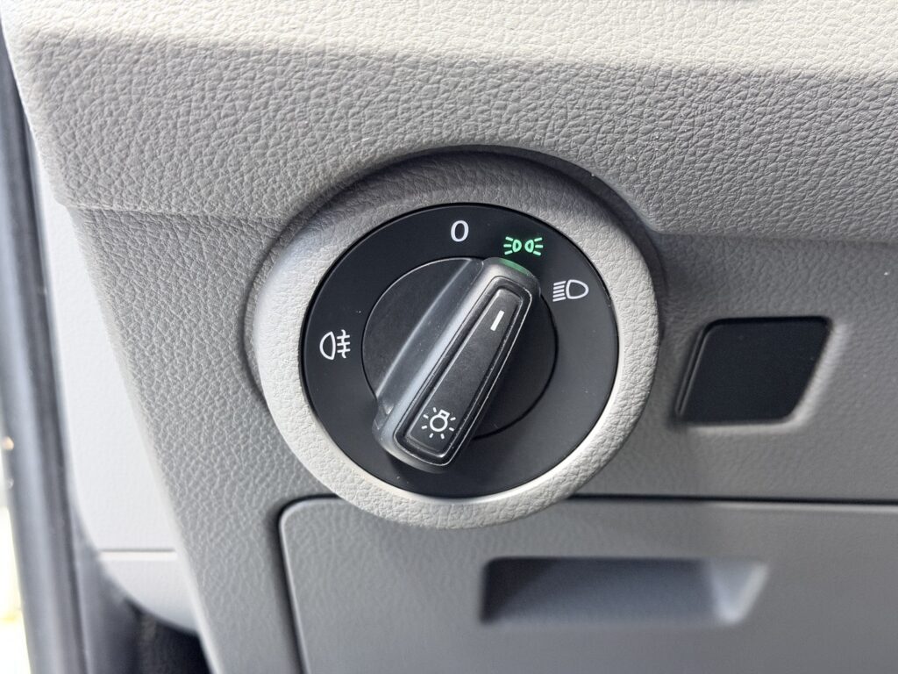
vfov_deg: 30.3
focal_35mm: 48
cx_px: 449
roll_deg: -0.2
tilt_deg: -19.6
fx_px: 1245
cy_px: 337
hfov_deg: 39.7
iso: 640
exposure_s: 1/25
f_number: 1.78
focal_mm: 6.76
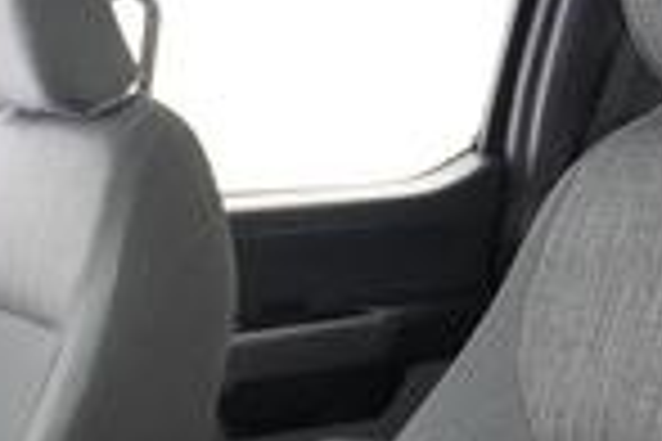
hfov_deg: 26.9
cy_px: 477
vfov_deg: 17.8
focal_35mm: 74
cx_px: 153
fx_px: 1361
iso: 12800
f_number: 2.8
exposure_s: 1/80
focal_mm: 17
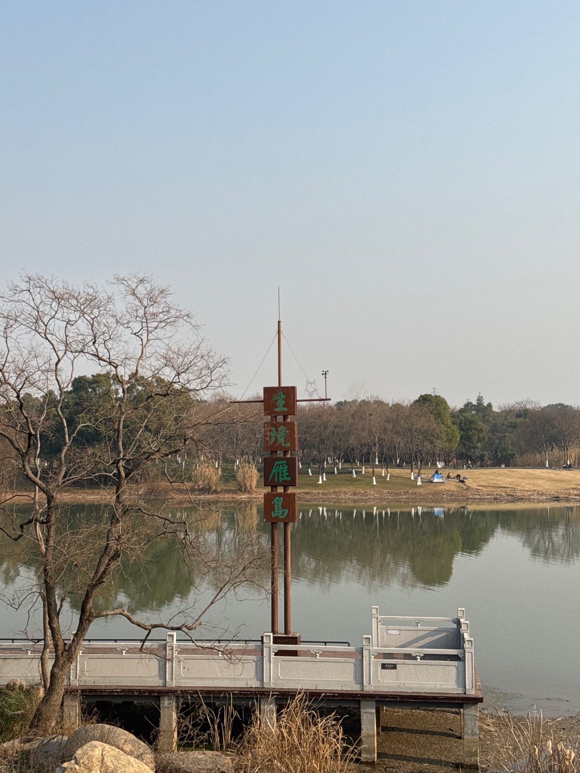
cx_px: 290
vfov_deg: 39.7
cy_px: 386
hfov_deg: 30.3
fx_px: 1072
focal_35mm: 48
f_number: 1.78
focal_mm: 6.76
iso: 64
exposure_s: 1/3610
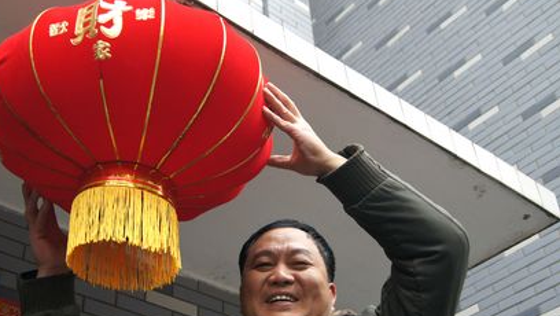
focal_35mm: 50
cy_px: 189
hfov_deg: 41.1
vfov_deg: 24.0
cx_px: 218
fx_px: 743
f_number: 4
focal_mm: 26
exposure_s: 1/400
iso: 800
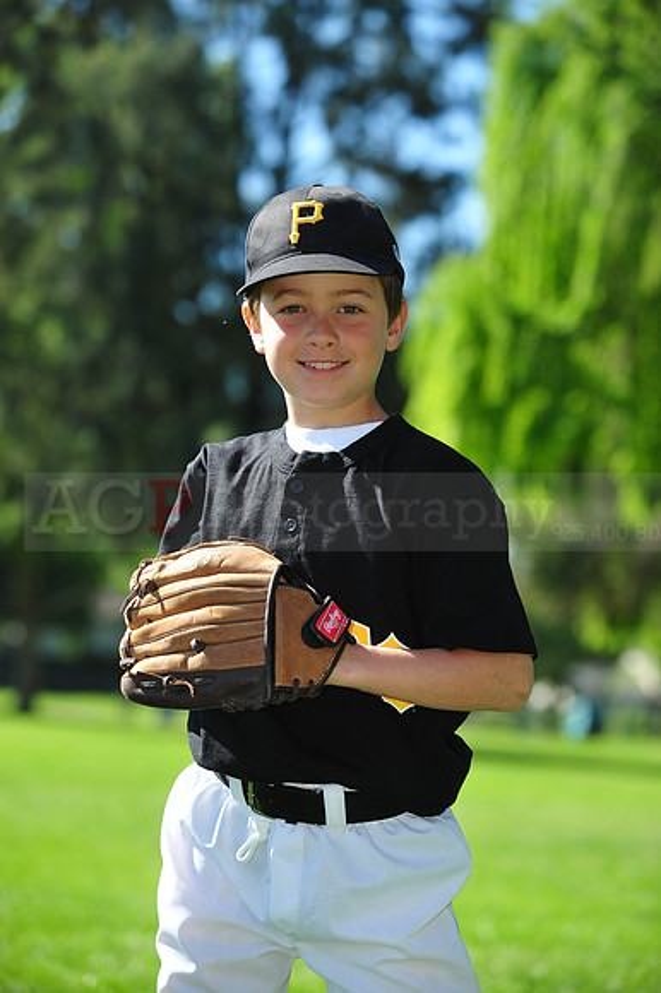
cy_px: 496
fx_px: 2895
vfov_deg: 19.5
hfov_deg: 13.0
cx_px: 330
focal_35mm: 105
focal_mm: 105
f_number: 5
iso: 200
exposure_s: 1/640
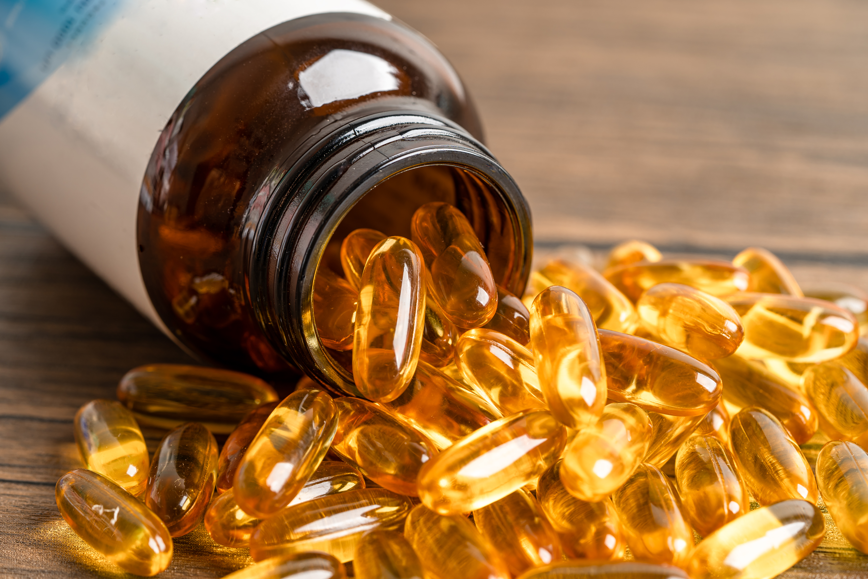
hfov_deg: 22.6
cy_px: 290
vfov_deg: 15.2
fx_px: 2170
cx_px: 434
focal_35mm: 90
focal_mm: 90
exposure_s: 1/160
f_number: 6.3
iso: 100
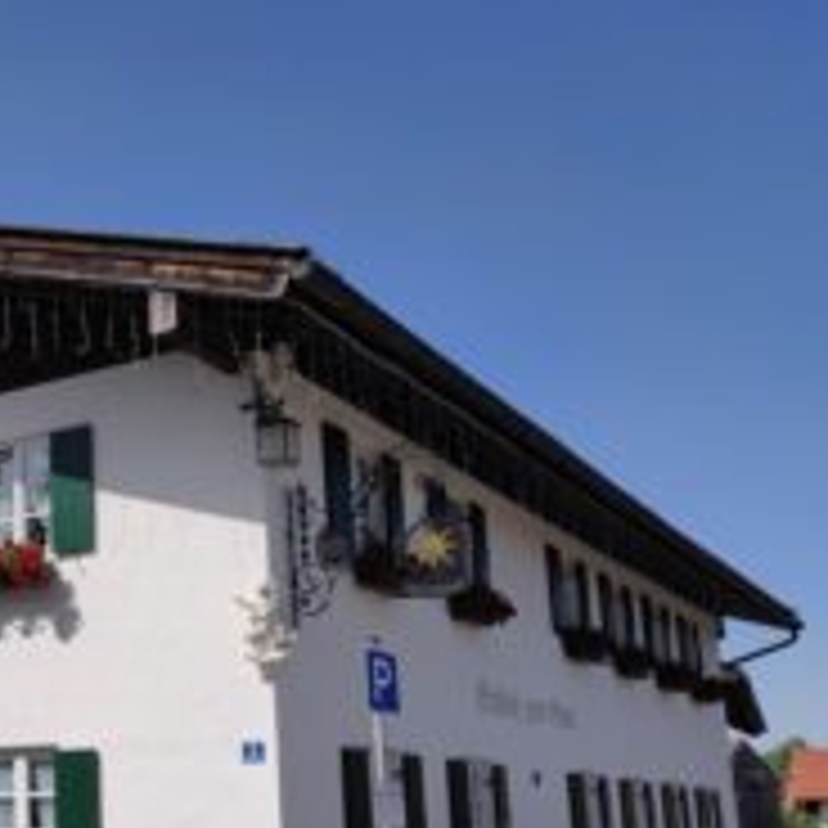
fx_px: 1299
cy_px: 576
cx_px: -58
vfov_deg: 34.9
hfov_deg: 31.7
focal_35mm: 48
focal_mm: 4.25
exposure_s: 1/2630
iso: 100
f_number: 1.7
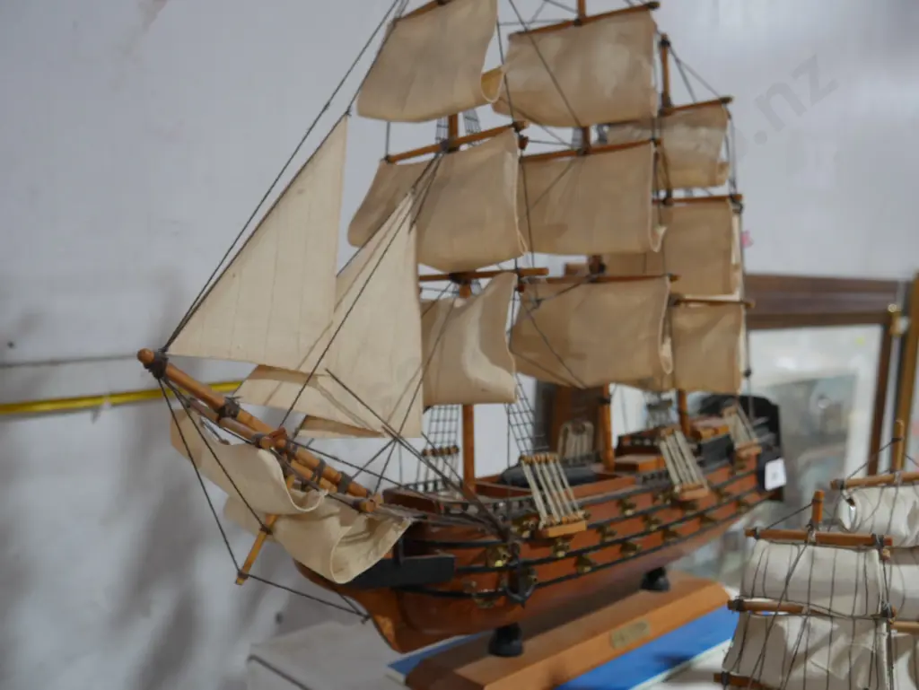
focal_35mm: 34
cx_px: 460
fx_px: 903
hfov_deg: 53.9
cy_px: 345
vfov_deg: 41.8
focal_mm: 17
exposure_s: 1/60
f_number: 4
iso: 640
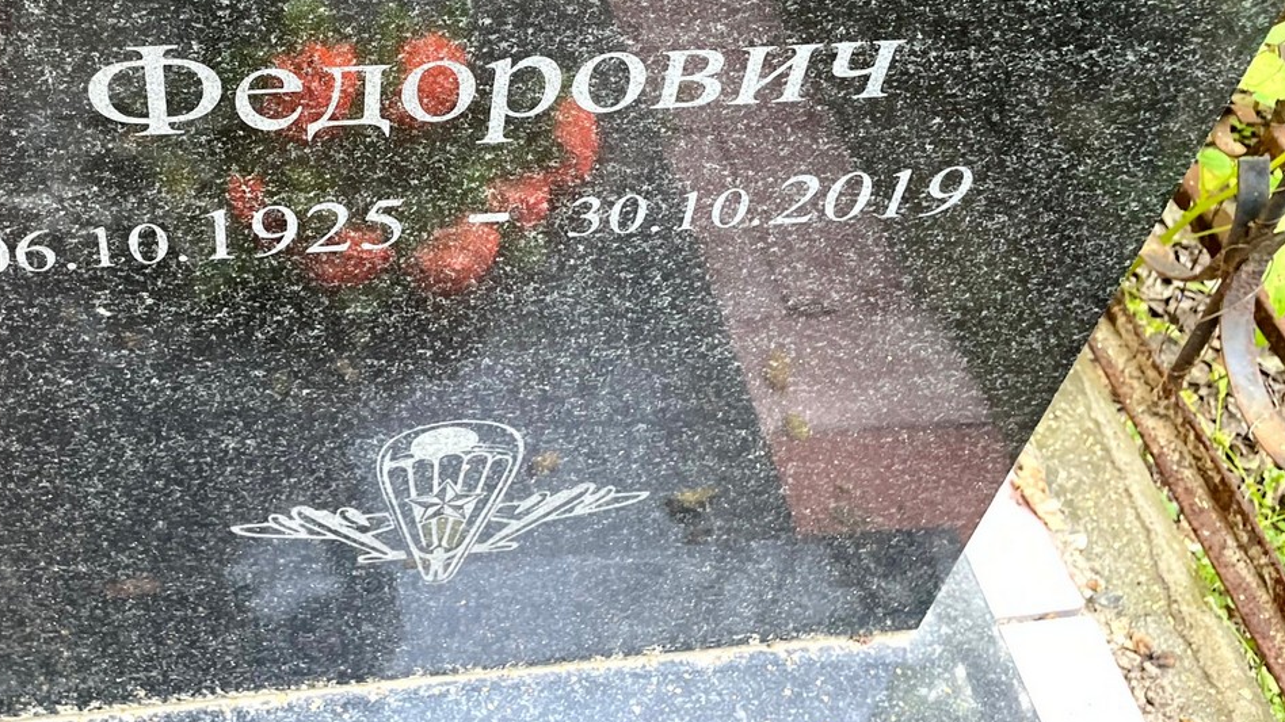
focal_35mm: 43
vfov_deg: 26.9
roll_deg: -2.3
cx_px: 402
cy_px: 98
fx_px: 1465
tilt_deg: -43.5
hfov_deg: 46.4
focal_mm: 4.2
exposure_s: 1/121
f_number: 1.6
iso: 125
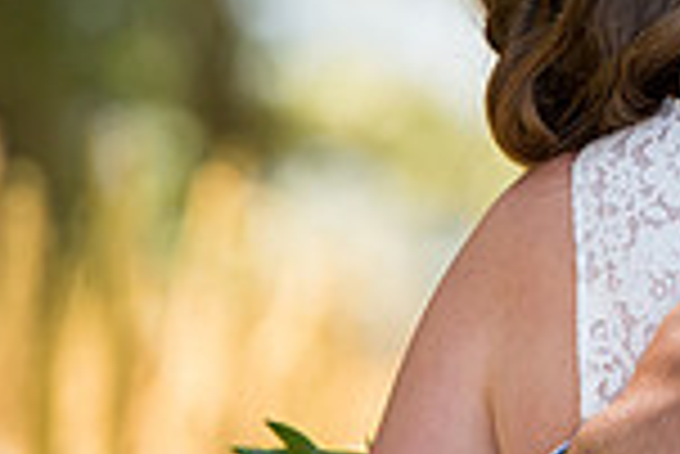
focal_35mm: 767
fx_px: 14501
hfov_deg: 2.7
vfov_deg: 1.8
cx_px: 968
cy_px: -110
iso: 200
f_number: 4
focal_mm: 200
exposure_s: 1/400
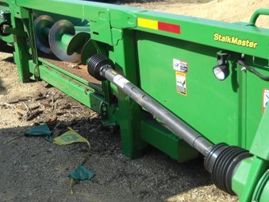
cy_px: 118
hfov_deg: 33.2
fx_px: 451
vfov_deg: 25.2
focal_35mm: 58
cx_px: 134
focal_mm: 6.72
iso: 64
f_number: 5.5
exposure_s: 1/168
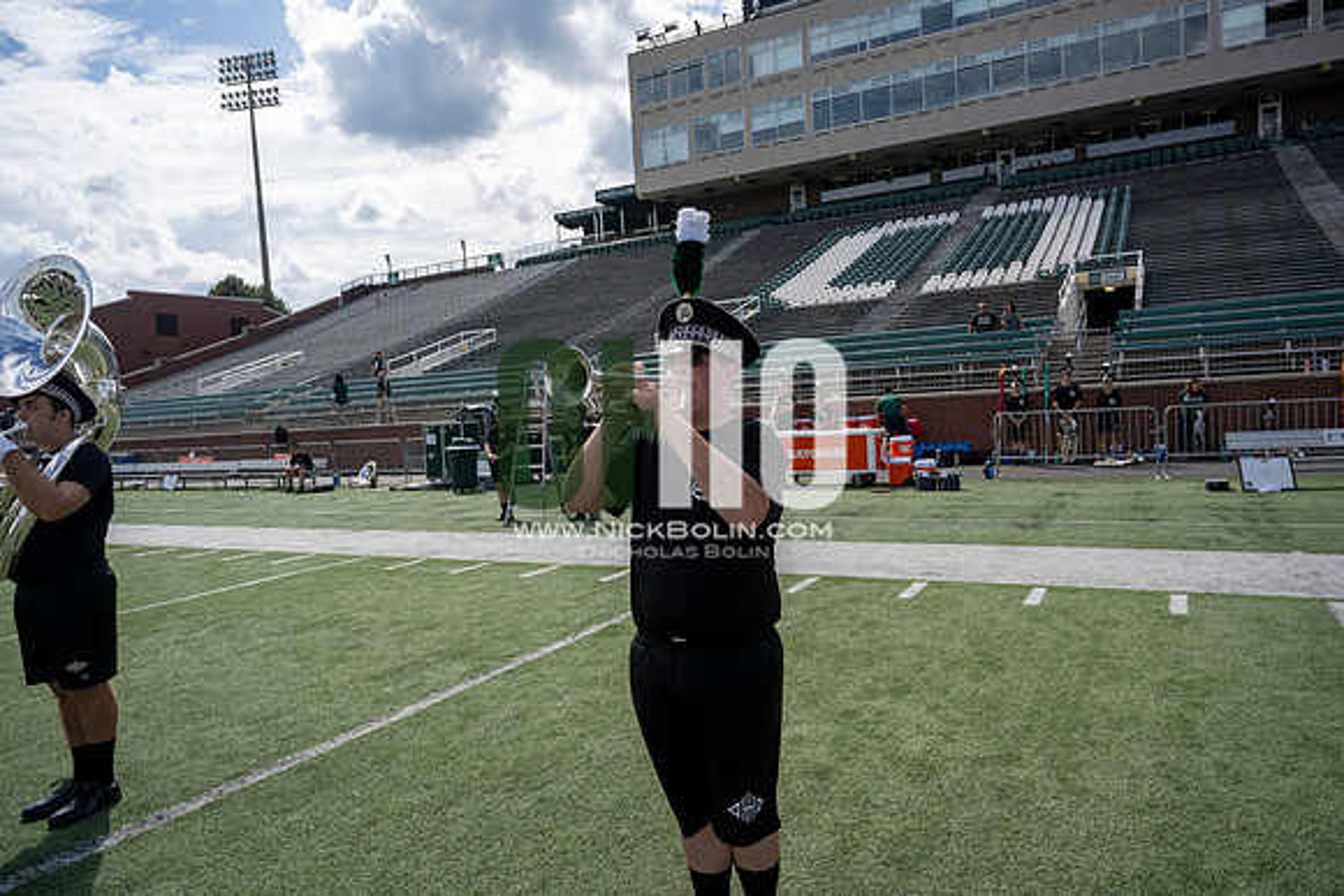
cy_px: 448
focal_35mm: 24
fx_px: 896
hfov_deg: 73.7
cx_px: 672
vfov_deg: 53.2
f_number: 5
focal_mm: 24
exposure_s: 1/1600
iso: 200
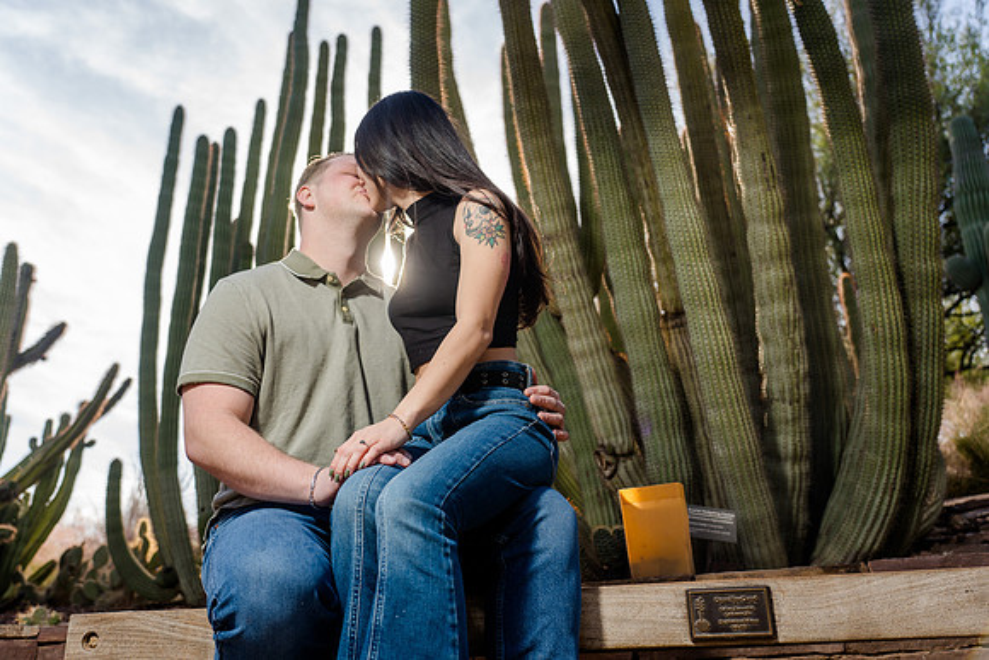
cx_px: 494
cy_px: 330
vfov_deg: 45.0
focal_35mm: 29
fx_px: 797
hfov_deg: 63.6
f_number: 4
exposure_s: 1/250
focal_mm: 29
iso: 50
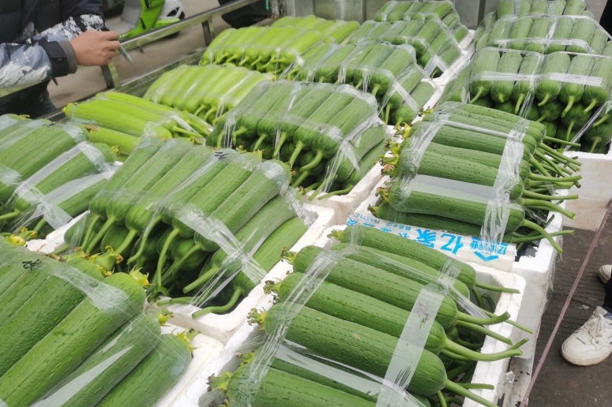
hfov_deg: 63.7
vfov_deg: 44.9
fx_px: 493
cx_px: 303
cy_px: 207
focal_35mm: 29
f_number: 1.8
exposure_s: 1/60
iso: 100
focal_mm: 5.58
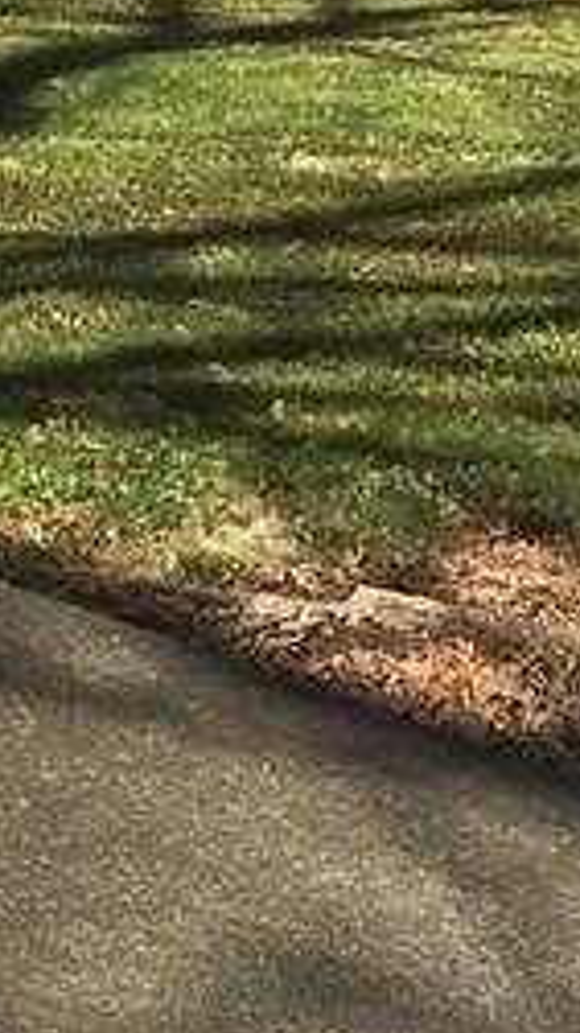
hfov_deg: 8.3
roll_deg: -1.4
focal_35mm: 129
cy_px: -329
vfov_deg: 15.8
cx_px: -1028
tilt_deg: -0.3
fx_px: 3531
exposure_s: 1/1026
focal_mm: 4.15
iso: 25
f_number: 2.2
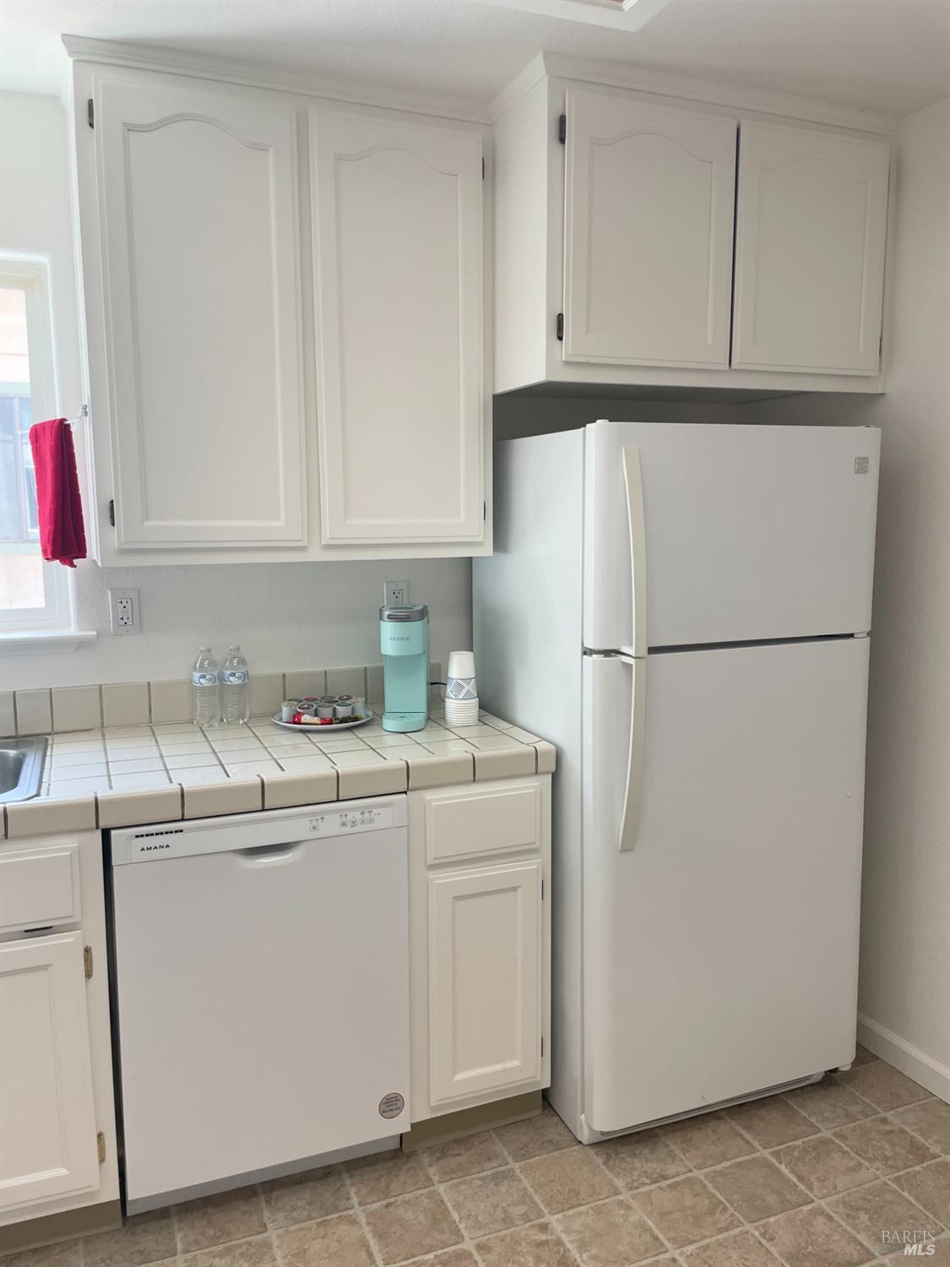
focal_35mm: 26
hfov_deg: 53.1
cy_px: 634
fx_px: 951
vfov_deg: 67.3
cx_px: 475
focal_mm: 4.2
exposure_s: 1/120
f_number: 1.6
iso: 64
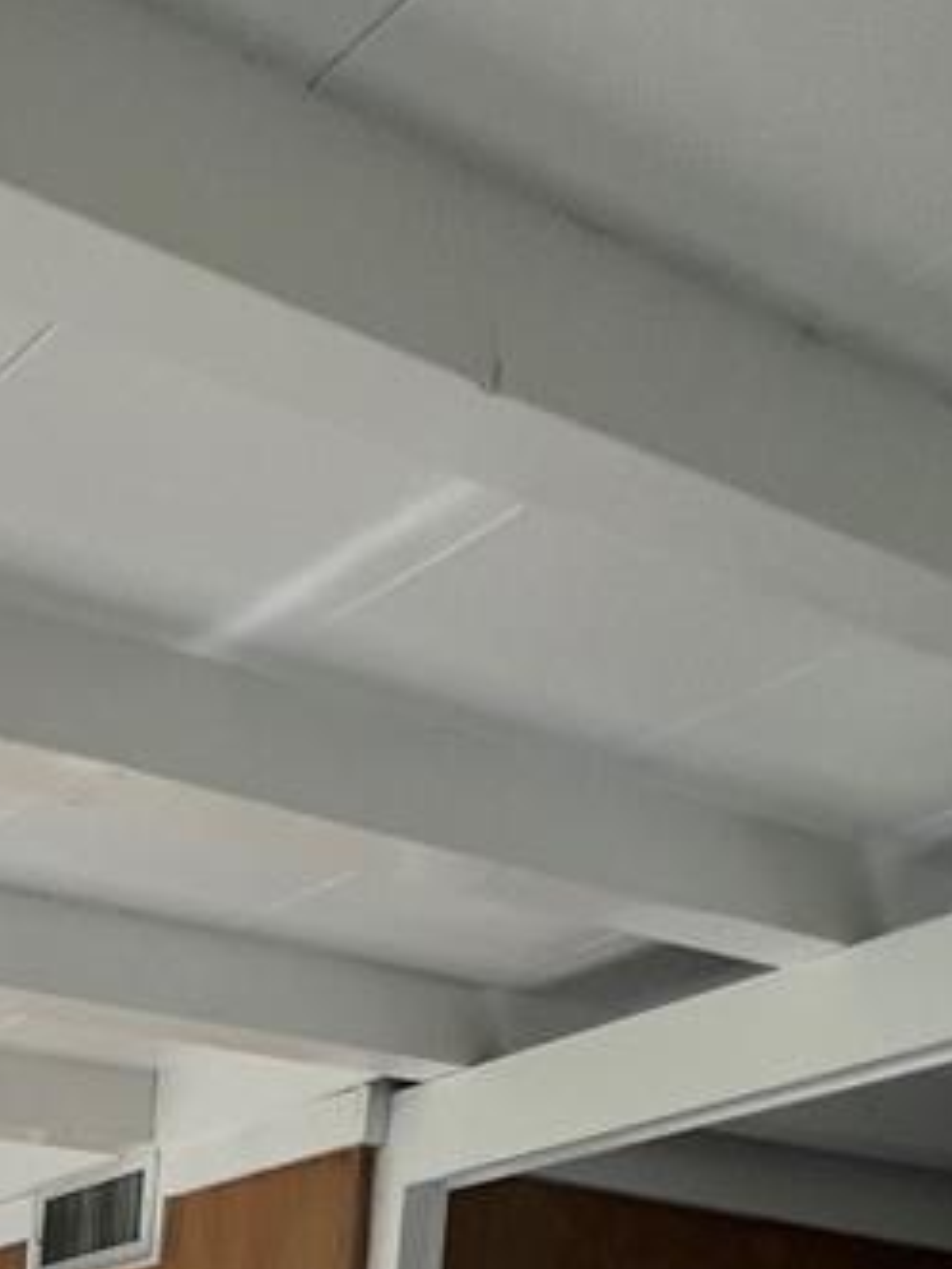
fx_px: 1723
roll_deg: +1.0
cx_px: -547
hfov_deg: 23.4
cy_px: 2033
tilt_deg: -9.5
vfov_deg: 25.8
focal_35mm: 47
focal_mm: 1.57
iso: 32
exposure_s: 1/335
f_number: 1.8
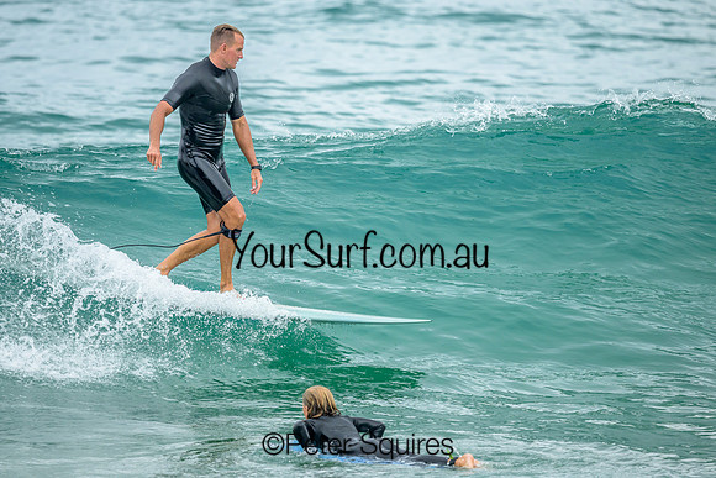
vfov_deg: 1.5
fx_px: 18164
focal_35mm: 913
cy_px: 205
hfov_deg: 2.3
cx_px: 307
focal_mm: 800
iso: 640
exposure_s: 1/2000
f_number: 6.3
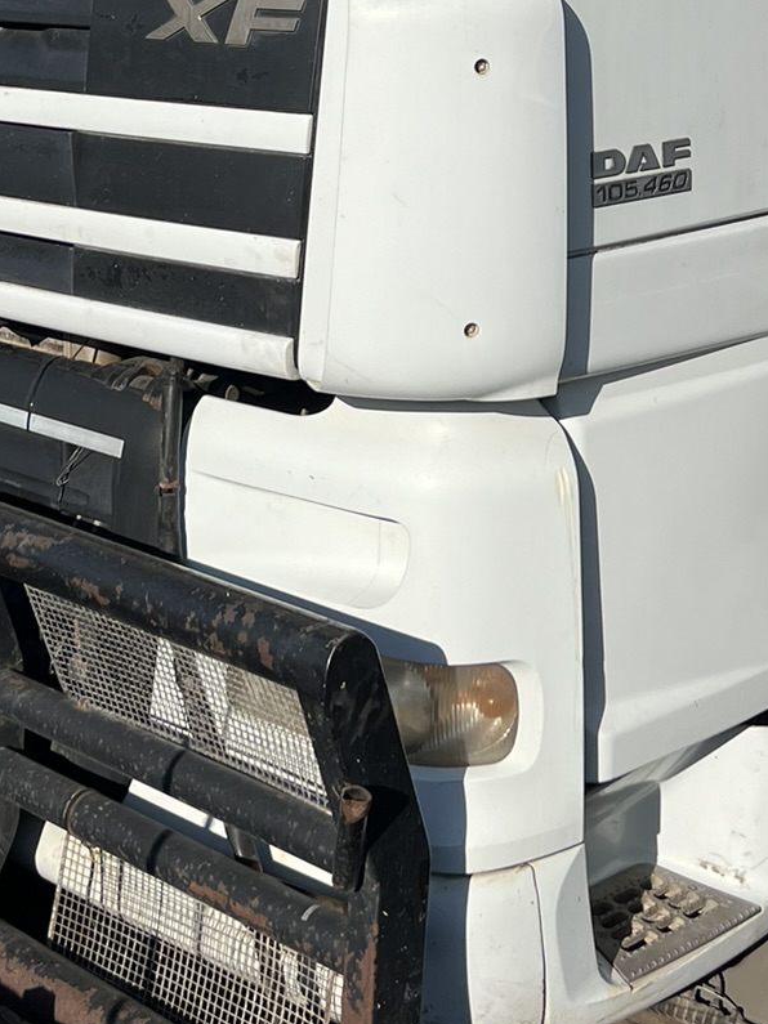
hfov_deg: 21.9
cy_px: 10
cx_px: 348
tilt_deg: -3.4
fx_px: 1983
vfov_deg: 27.4
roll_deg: -2.7
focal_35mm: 67
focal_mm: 5.7
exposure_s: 1/7463
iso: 50
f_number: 1.5
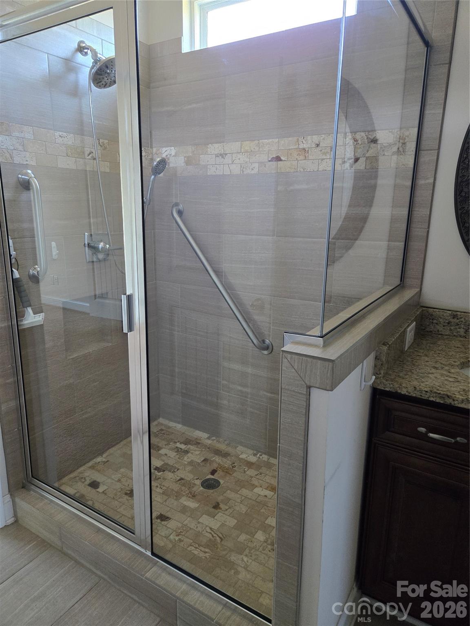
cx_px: 235
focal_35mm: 23
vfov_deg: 73.9
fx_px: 416
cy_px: 313
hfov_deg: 58.9
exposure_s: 1/120
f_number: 1.8
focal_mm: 5.4
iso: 800
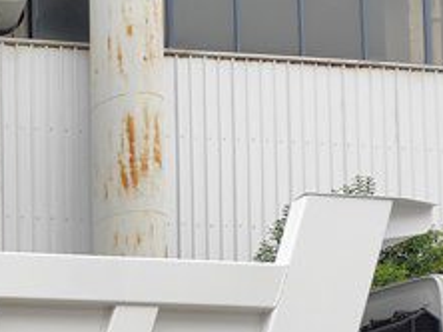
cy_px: 530
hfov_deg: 19.6
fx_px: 1061
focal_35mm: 83
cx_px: -269
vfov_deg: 15.9
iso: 50
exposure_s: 1/144
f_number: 1.65
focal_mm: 6.14
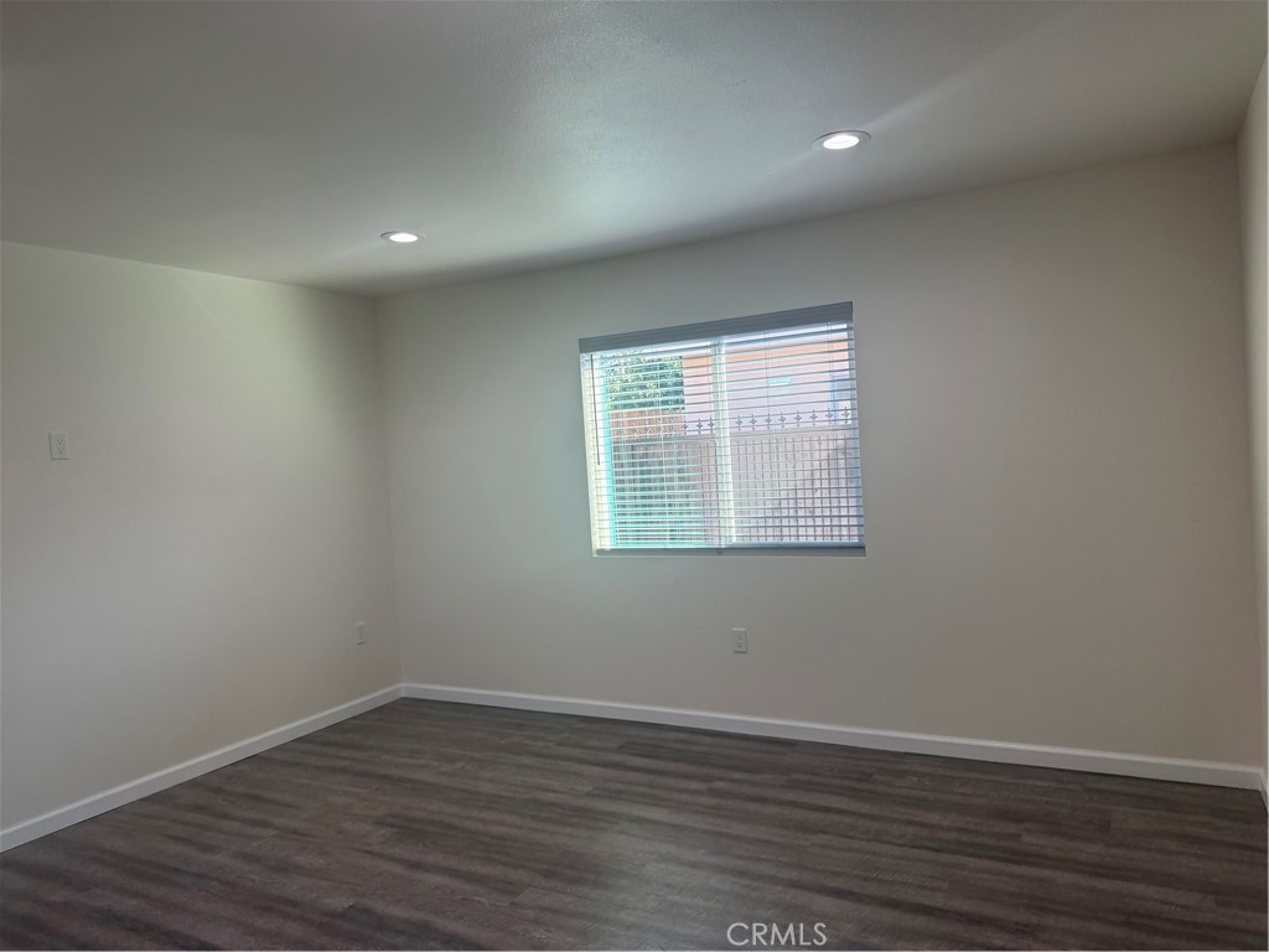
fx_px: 880
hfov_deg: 71.6
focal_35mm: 24
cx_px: 634
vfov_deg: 56.8
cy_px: 476
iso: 160
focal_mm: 6.76
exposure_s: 1/237
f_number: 1.78
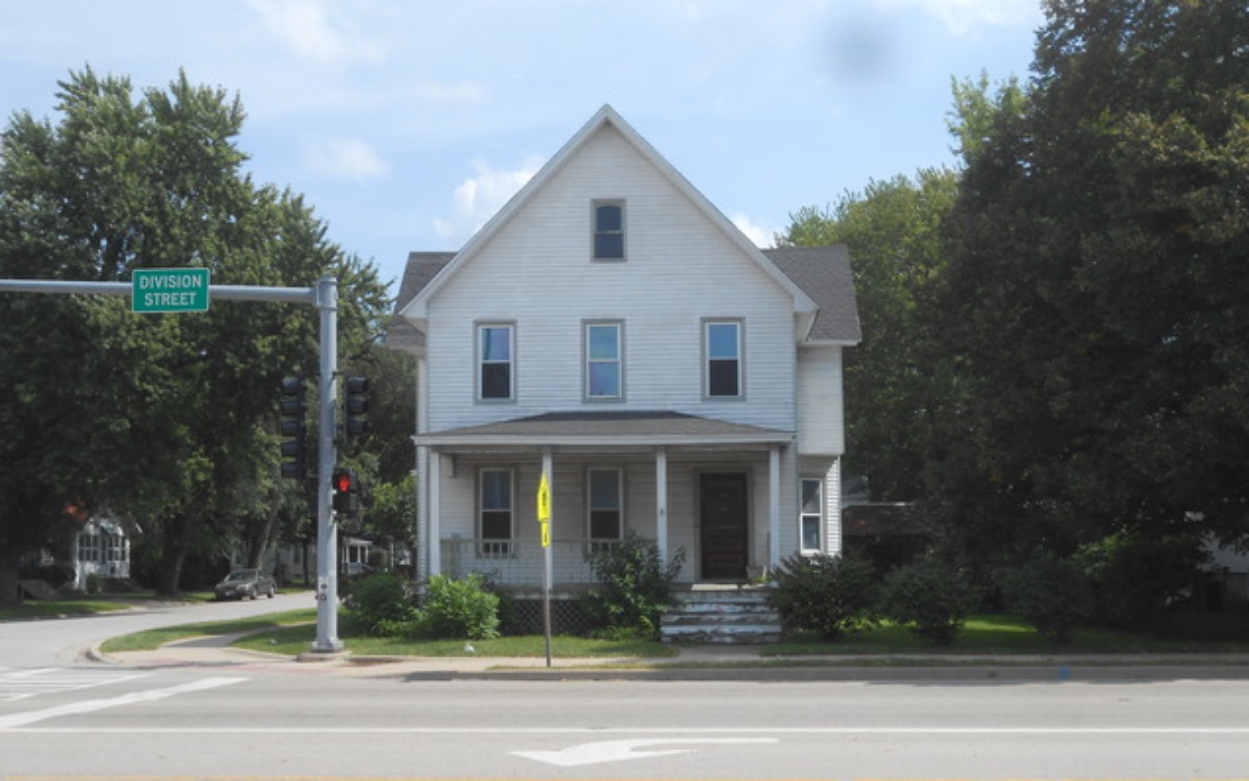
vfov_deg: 27.4
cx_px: 622
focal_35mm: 47
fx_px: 1600
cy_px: 435
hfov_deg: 42.6
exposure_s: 1/500
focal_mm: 7.8
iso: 80
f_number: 4.5
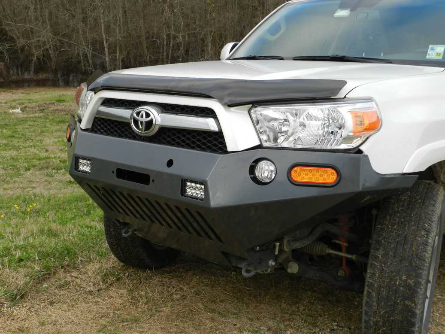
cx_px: 222
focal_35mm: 46
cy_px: 167
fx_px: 591
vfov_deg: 31.5
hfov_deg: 41.2
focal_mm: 8.1
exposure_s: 1/250
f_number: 4.2
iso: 160
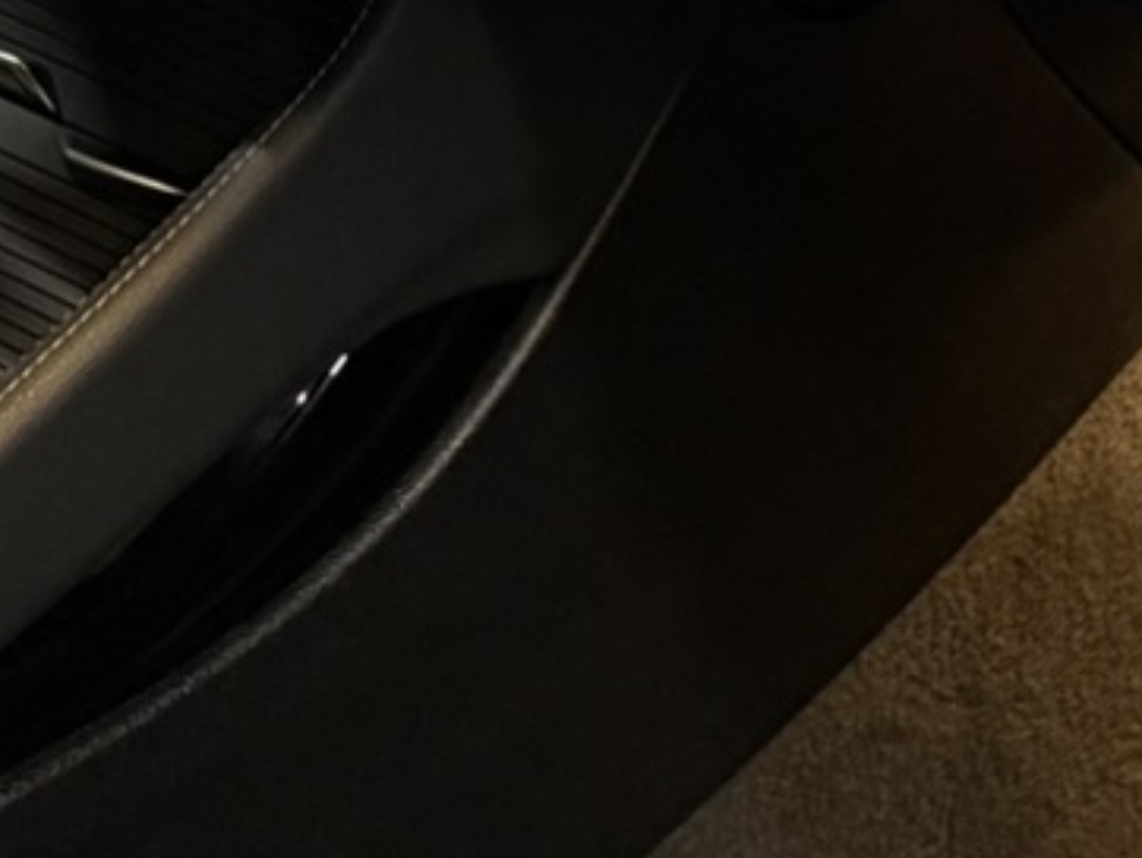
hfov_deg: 13.4
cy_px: -334
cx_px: 603
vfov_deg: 9.9
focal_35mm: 147
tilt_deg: -29.7
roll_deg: +0.3
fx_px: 4853
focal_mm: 5.96
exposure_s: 1/29
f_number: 1.6
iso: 800
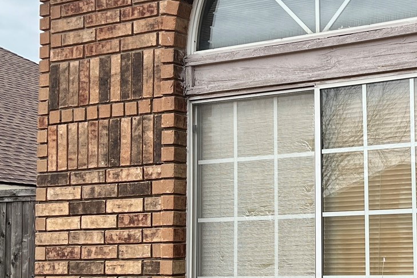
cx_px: 394
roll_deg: +1.3
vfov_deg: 17.9
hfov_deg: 25.6
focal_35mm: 76
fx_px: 880
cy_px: 163
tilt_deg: +7.2
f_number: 1.5
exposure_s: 1/516
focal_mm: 5.7
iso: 50
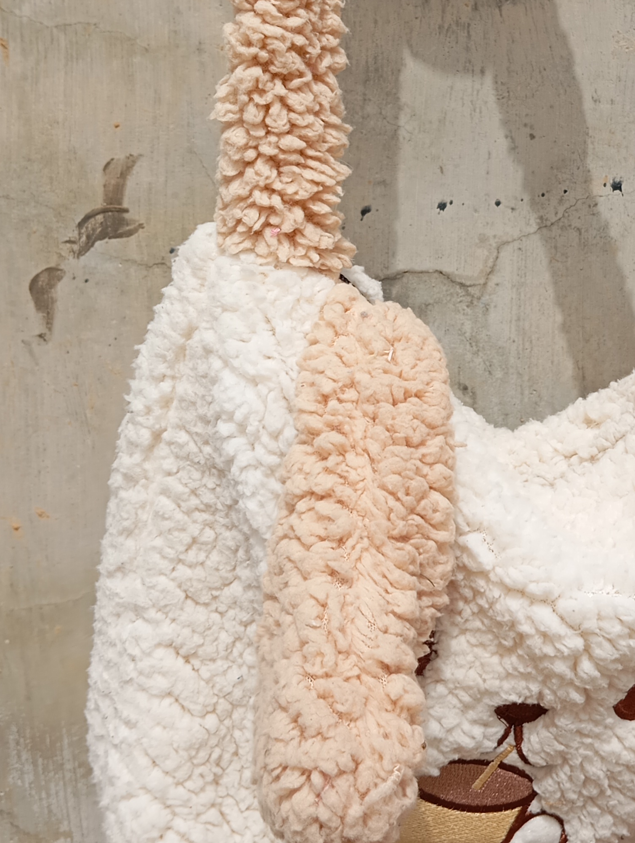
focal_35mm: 57
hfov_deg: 24.9
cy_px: 289
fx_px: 1391
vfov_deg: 33.5
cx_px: 586
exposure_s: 1/826
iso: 108
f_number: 1.8
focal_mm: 4.22
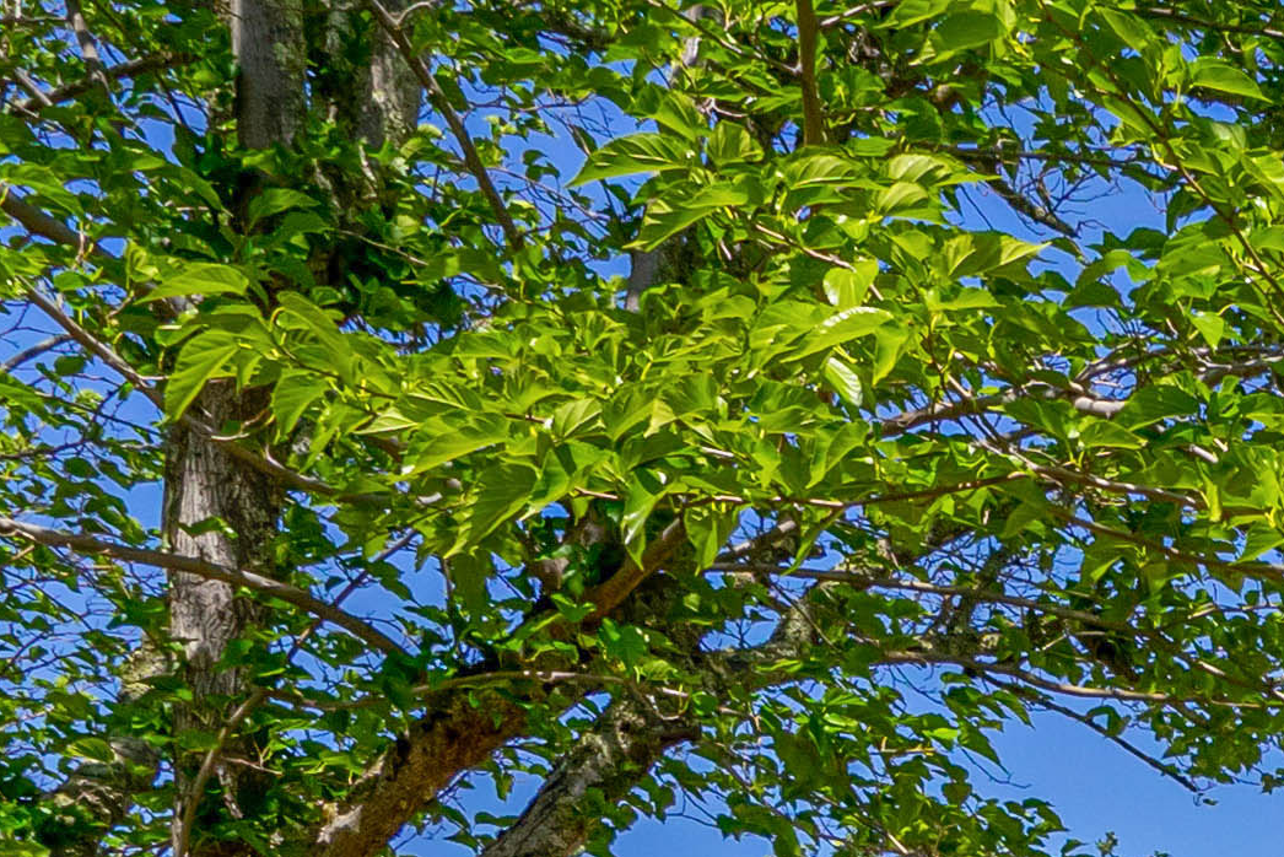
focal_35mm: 90
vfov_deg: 12.3
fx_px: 3211
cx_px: 2105
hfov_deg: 18.9
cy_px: 2006
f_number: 11
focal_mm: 16
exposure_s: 1/500
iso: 320
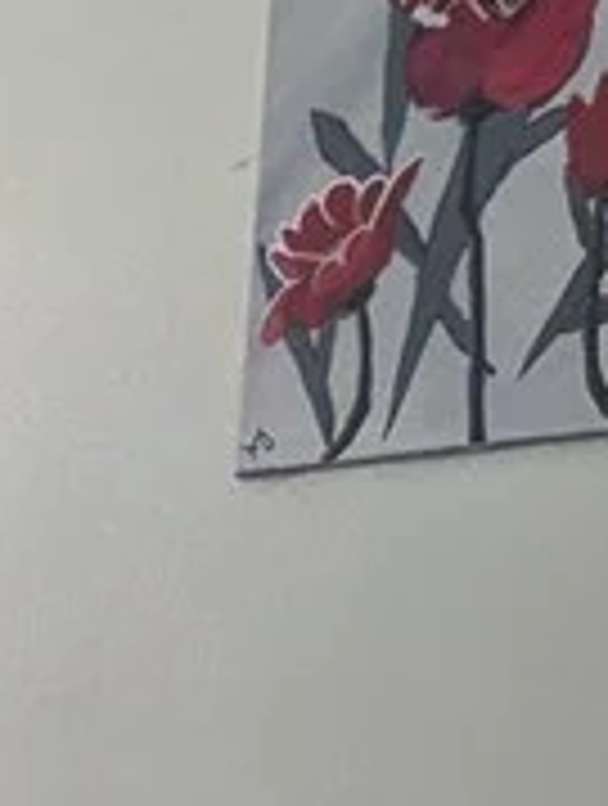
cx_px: -1106
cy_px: 1358
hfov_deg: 9.1
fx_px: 3197
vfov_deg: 13.2
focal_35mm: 137
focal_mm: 6.81
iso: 54
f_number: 1.85
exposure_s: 1/60
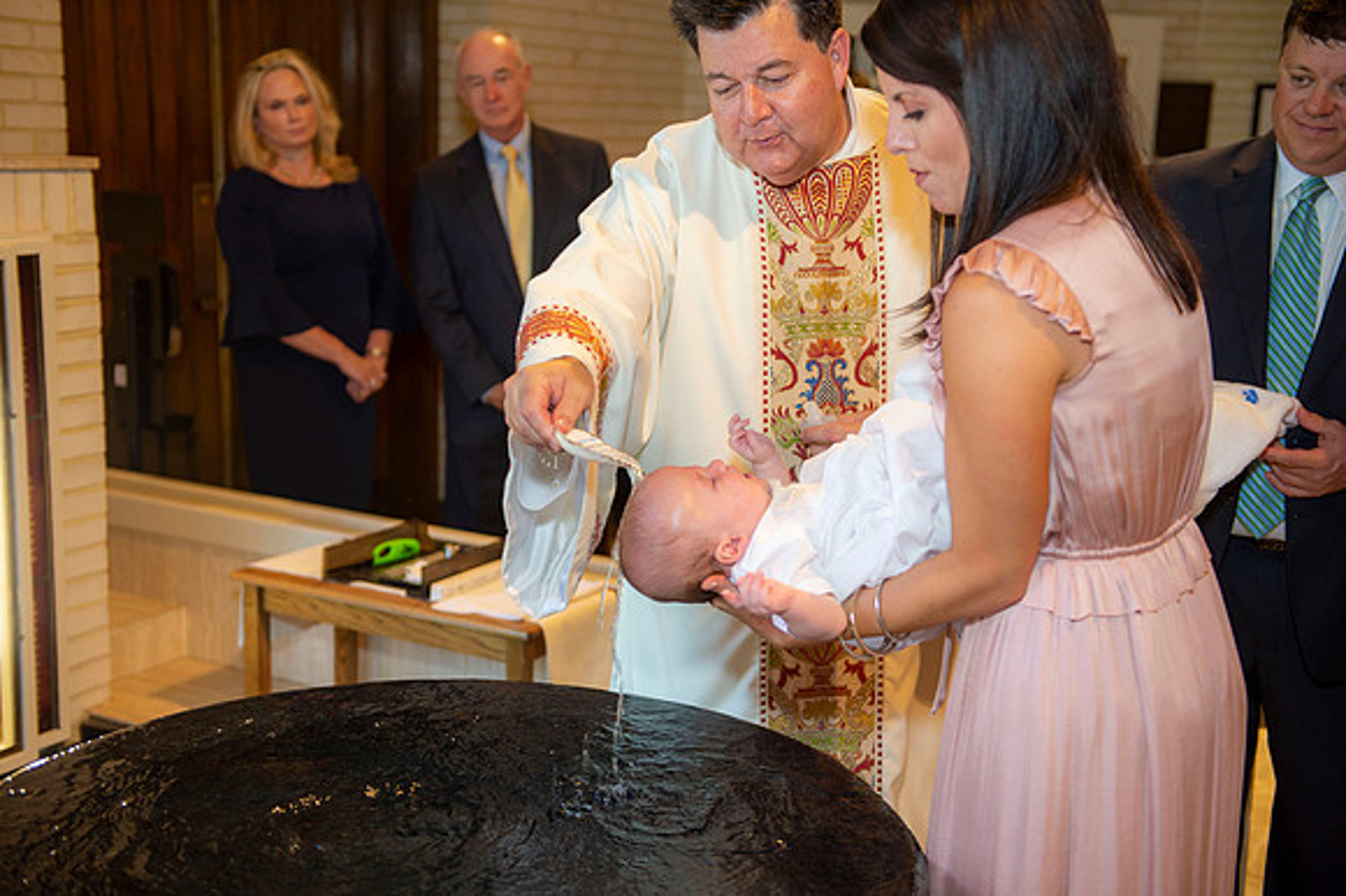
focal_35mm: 48
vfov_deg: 28.0
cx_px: 673
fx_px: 1794
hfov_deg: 41.1
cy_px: 448
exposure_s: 1/100
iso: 640
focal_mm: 48
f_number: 3.2
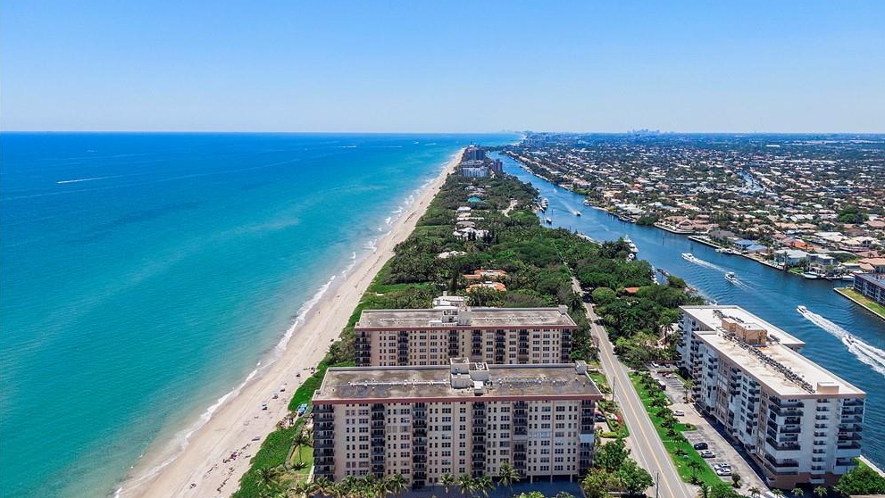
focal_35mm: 27
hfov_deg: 69.8
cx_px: 455
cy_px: 224
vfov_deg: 42.9
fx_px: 634
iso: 110
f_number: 2.8
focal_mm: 4.39
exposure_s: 1/2000
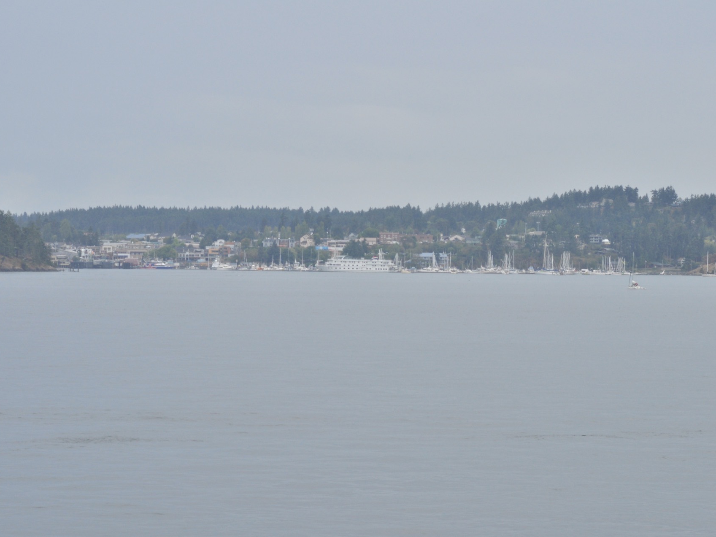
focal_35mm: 139
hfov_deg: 14.2
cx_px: 365
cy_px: 268
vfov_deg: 10.7
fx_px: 2866
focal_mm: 85
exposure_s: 1/640
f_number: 6.3
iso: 200
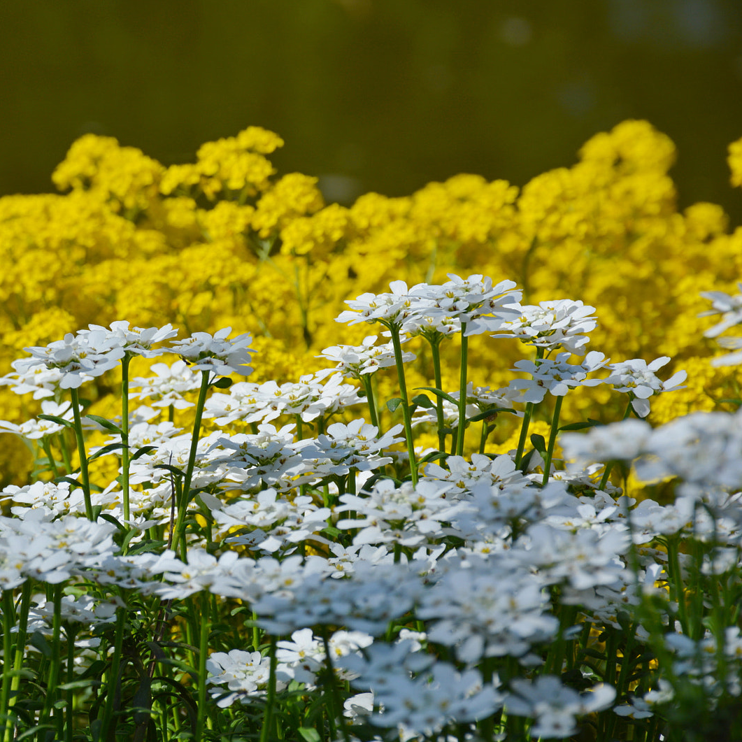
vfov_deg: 6.5
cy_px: 372
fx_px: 6524
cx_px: 183
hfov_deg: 6.5
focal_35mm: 269
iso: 100
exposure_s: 1/500
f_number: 8
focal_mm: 140
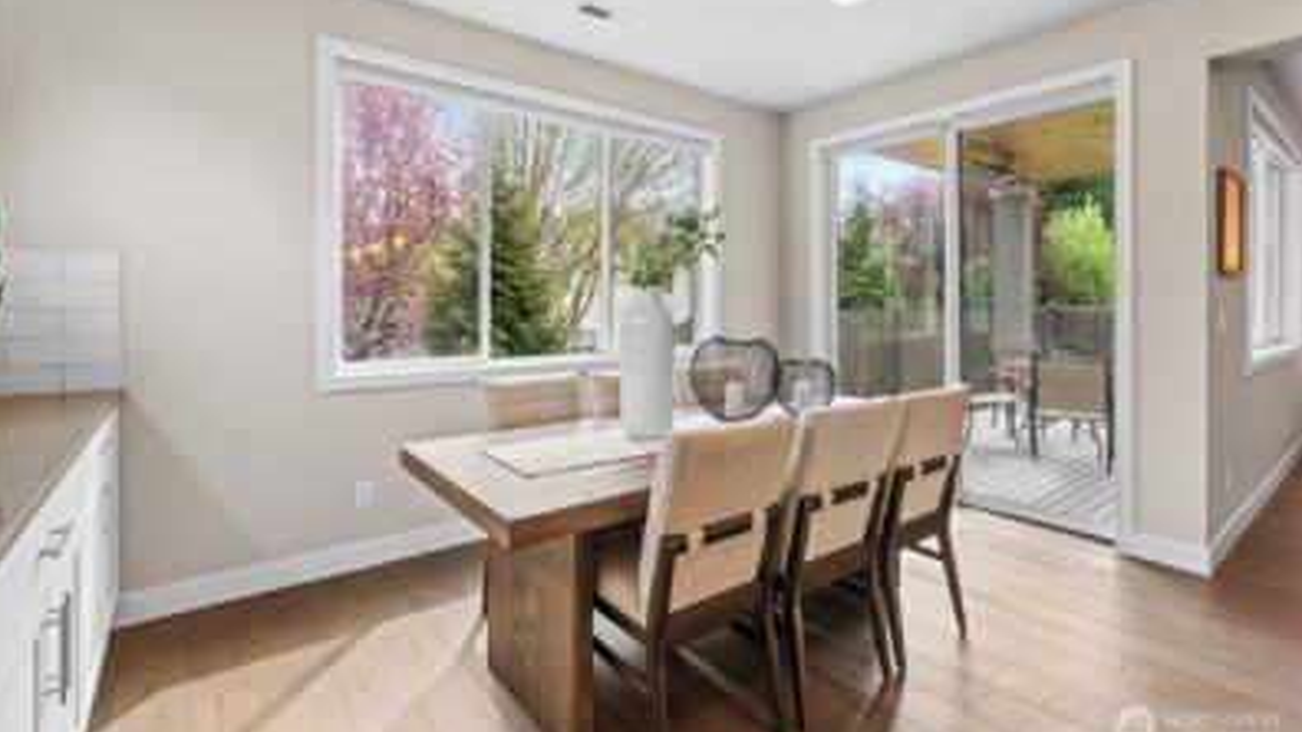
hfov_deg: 95.9
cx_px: 646
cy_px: 315
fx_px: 587
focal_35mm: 17
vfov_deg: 63.6
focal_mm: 16
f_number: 8
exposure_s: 1/4
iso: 100
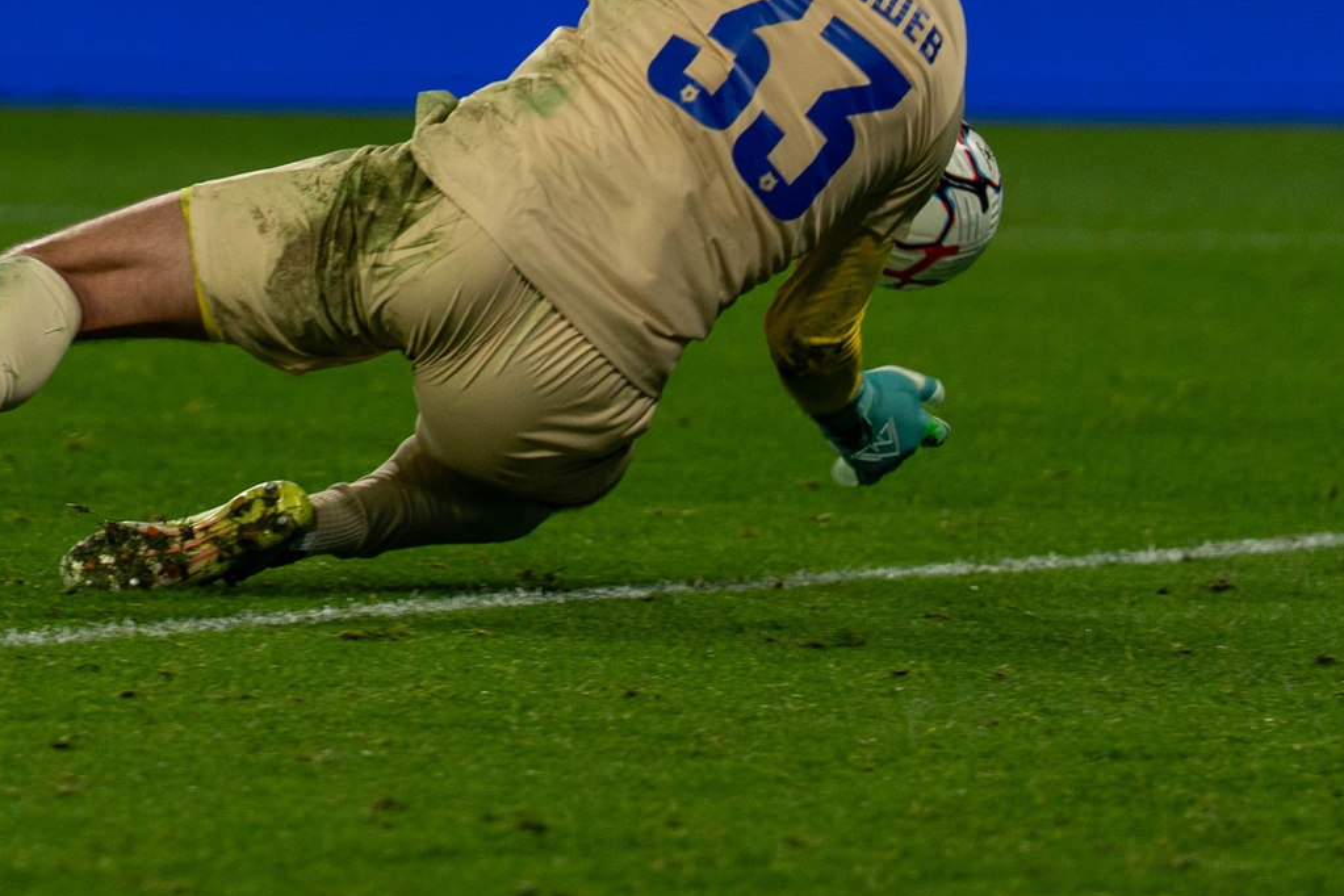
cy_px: -482
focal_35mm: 670
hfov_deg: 3.1
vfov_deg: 2.0
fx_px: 25011
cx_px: -33
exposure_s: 1/1000
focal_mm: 194
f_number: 2.8
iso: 640
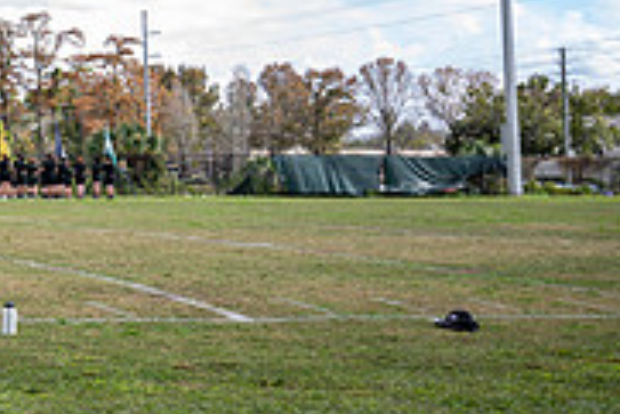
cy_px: 74
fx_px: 1327
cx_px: -353
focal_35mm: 77
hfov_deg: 21.4
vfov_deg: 17.6
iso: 250
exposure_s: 1/1250
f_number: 2.8
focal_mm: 24
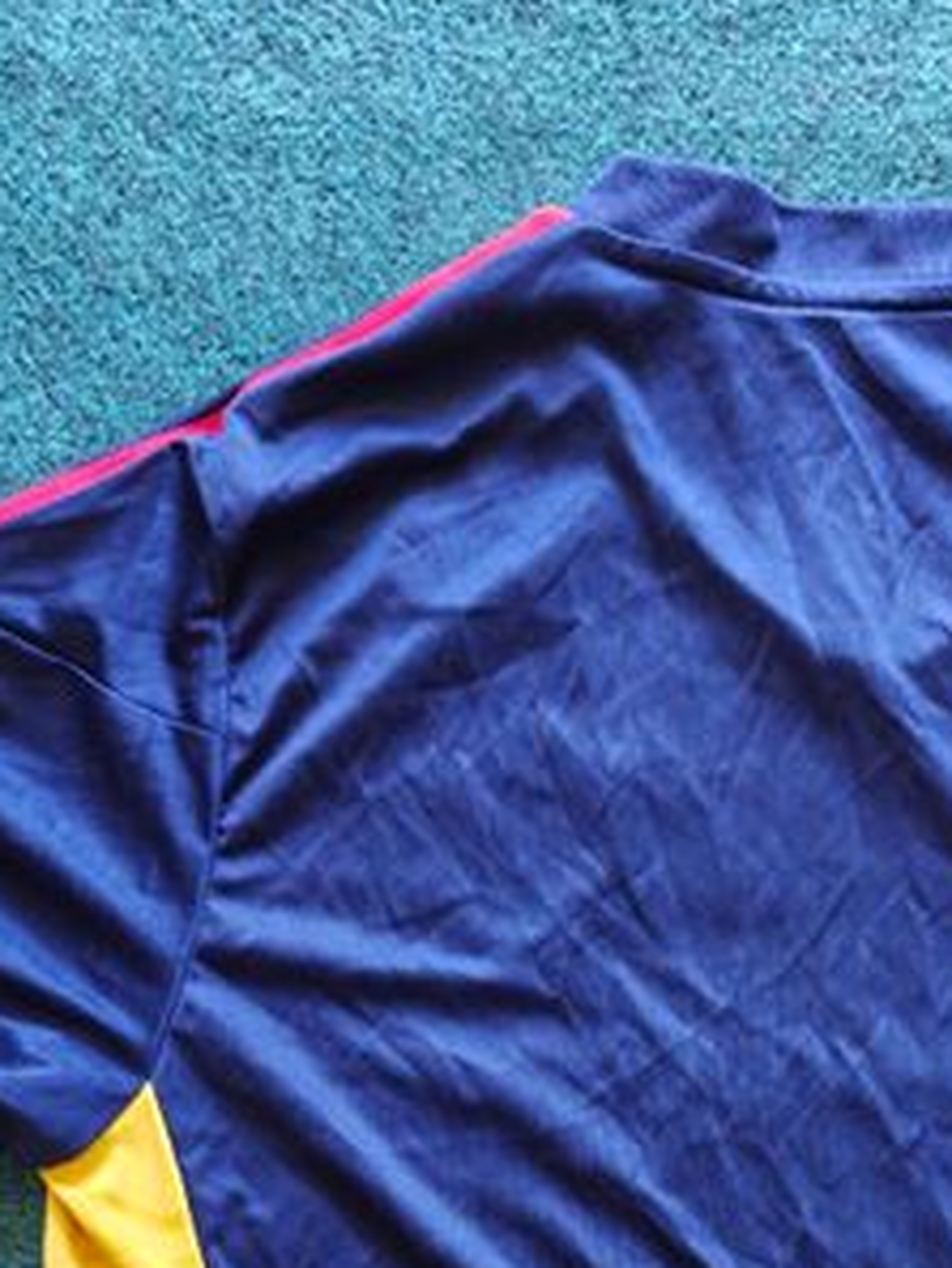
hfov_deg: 23.1
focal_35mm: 62
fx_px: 2272
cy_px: 1417
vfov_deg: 28.2
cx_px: 858
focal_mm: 6.06
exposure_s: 1/100
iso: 800
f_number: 1.6
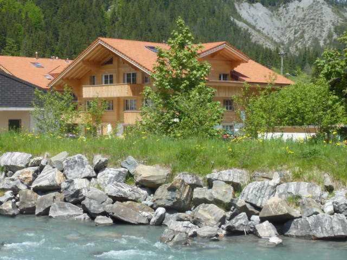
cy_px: 130
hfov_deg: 29.0
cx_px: 174
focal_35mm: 67
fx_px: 672
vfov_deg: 21.9
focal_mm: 6.1
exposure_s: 1/500
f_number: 4
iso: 80
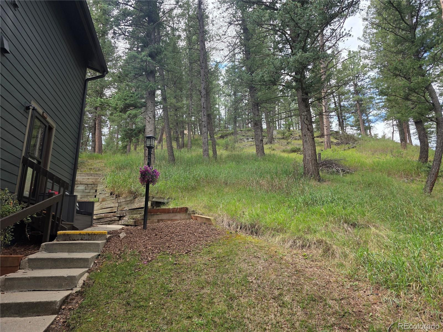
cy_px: 166
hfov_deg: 73.9
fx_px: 294
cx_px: 222
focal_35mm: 23
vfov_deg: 58.9
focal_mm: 6.3
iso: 80
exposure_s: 1/1567
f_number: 1.7
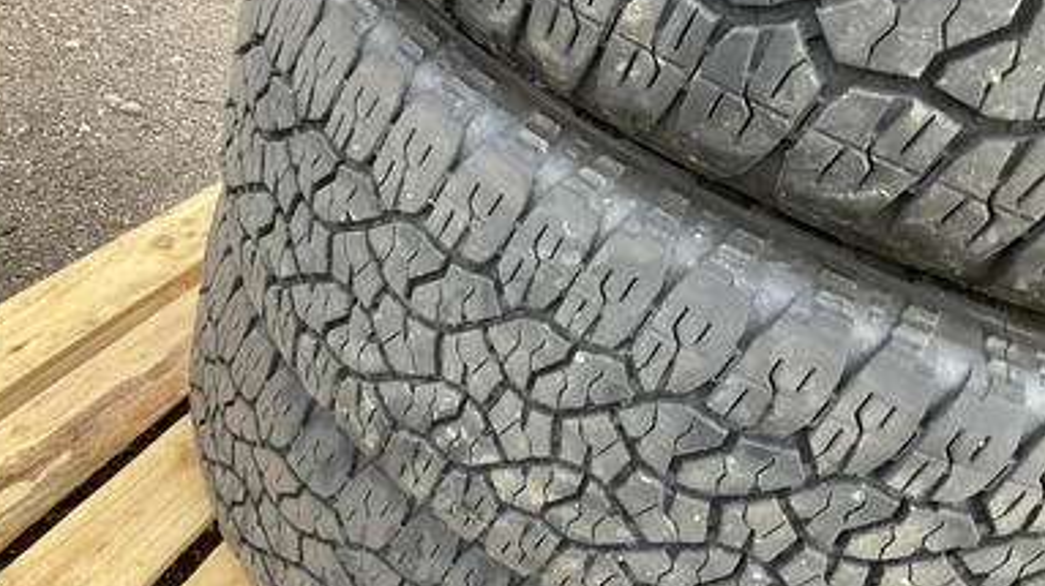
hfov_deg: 59.5
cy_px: 278
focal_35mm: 33
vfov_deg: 35.6
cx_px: 507
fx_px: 914
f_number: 1.8
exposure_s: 1/122
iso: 64
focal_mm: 3
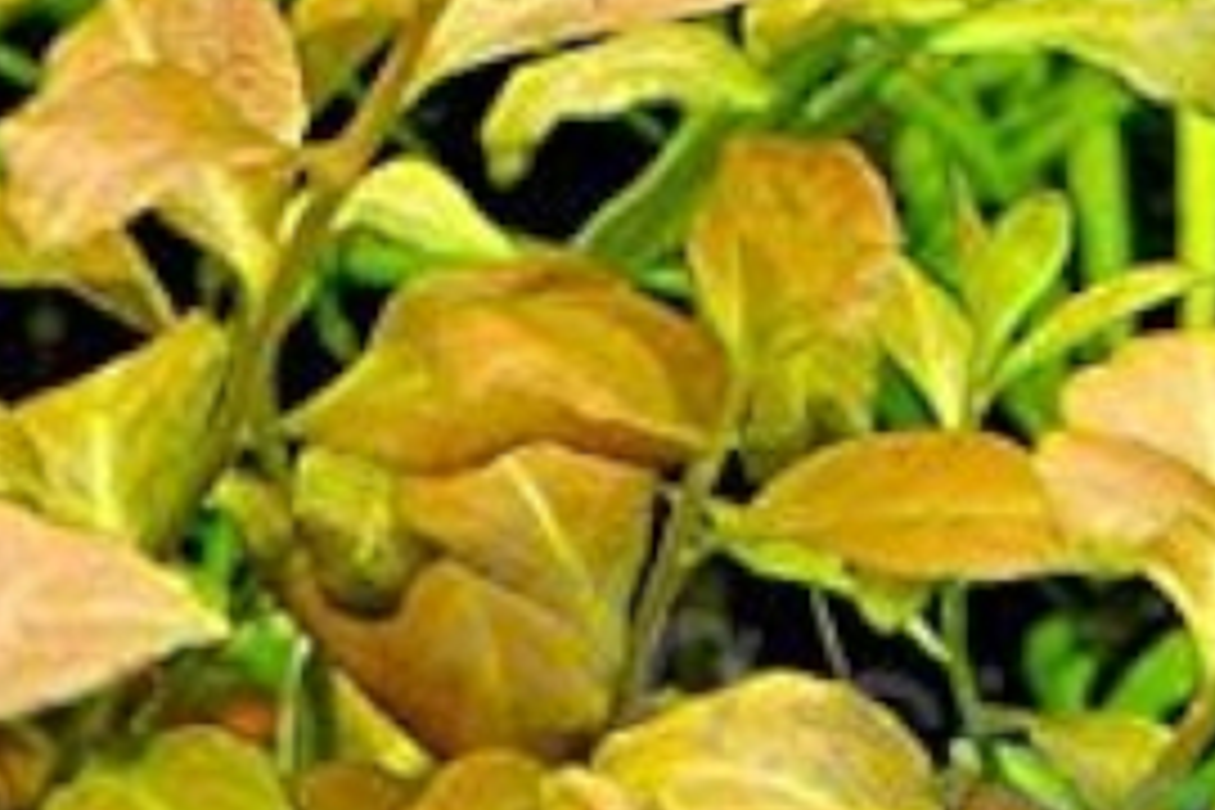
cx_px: 315
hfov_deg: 18.3
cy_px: 342
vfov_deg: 12.3
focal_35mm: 111
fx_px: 3746
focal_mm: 6
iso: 80
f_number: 3.2
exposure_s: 1/40
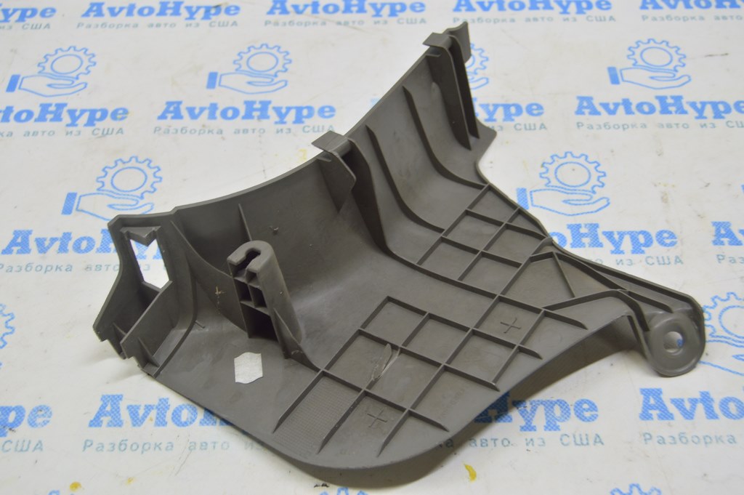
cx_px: 372
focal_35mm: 45
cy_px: 248
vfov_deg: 29.8
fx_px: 929
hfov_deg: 43.6
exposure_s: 1/20
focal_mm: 30
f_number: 5.6
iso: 400
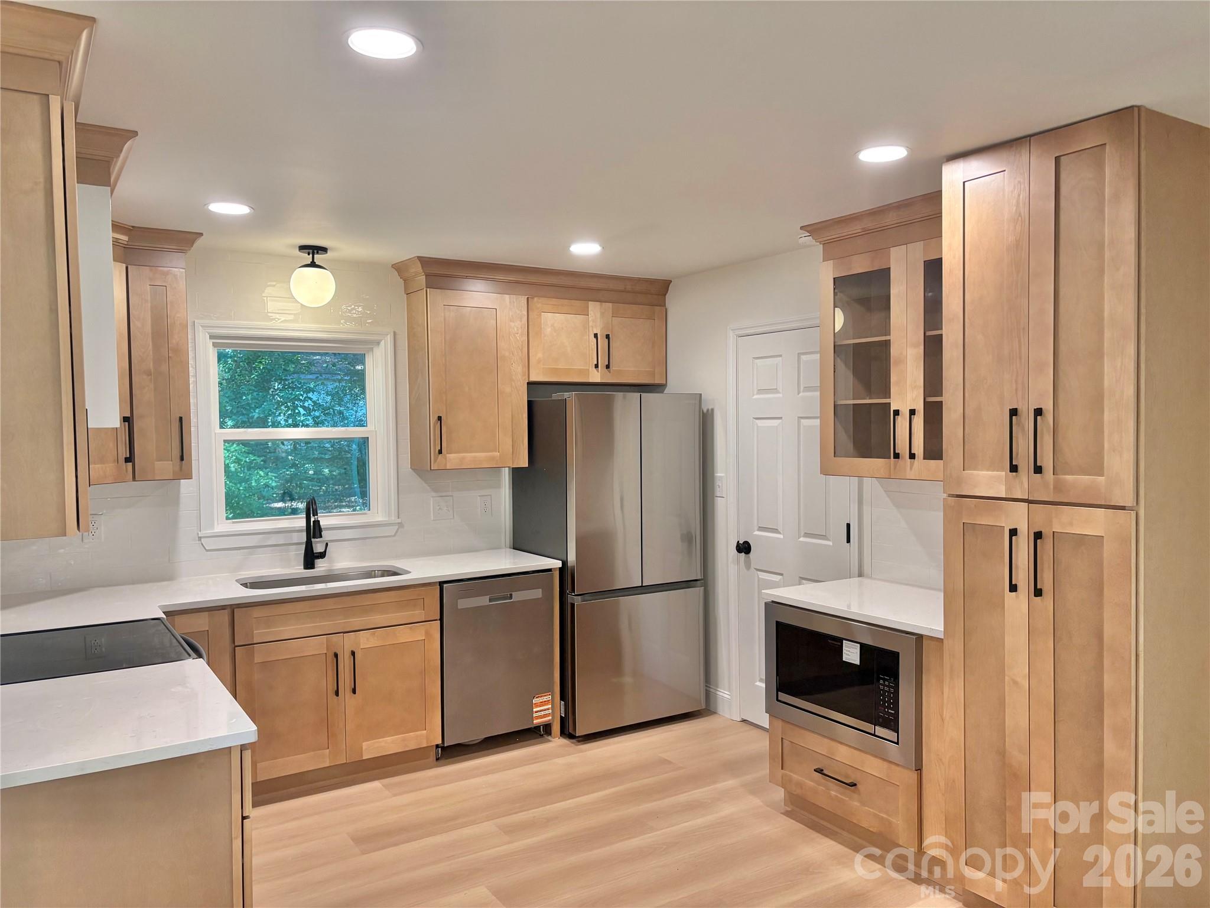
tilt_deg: -2.0
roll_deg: +0.7
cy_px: 454
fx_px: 909
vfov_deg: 53.1
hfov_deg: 67.3
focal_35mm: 26
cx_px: 605
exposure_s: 1/120
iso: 160
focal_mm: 5.96
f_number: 1.6
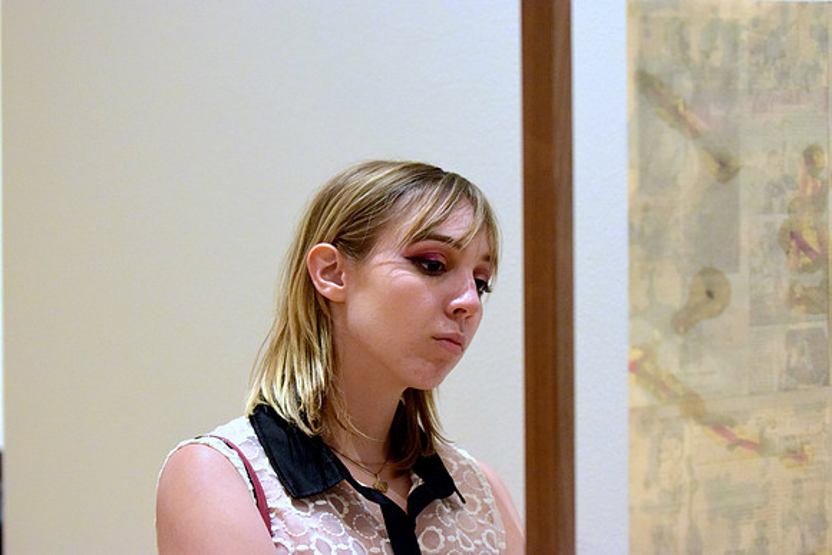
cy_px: 278
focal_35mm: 123
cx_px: 416
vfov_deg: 11.2
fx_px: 2843
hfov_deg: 16.6
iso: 1600
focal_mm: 82
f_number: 2.8
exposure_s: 1/160
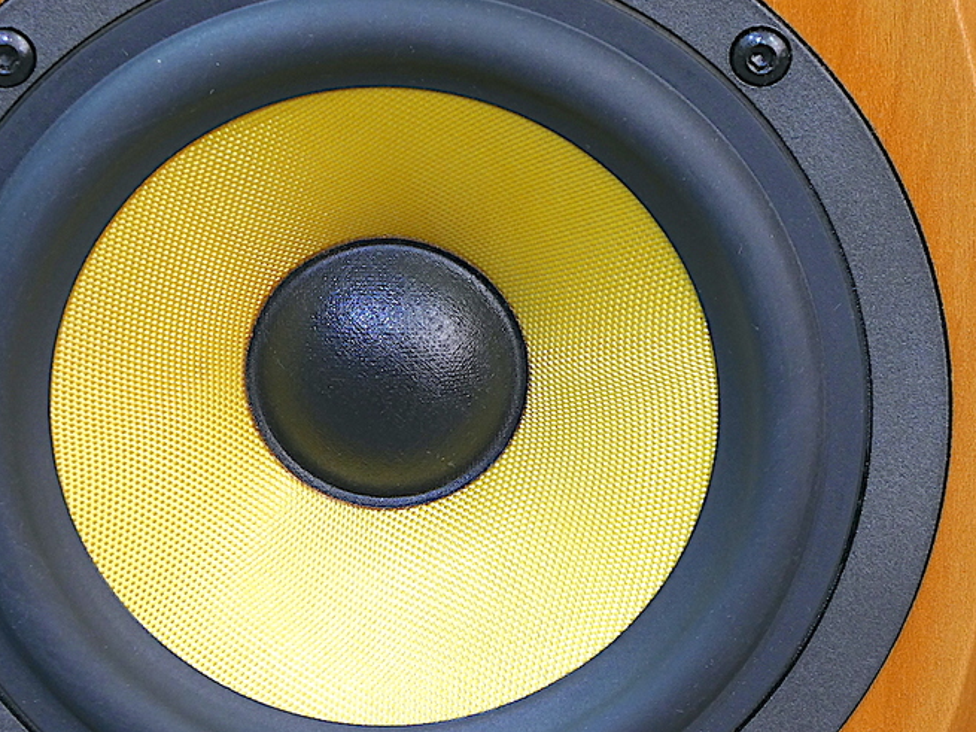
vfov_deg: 5.1
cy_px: 438
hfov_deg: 6.8
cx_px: 392
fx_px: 8260
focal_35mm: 293
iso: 100
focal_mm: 35.8
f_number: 5.6
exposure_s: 1/2.5
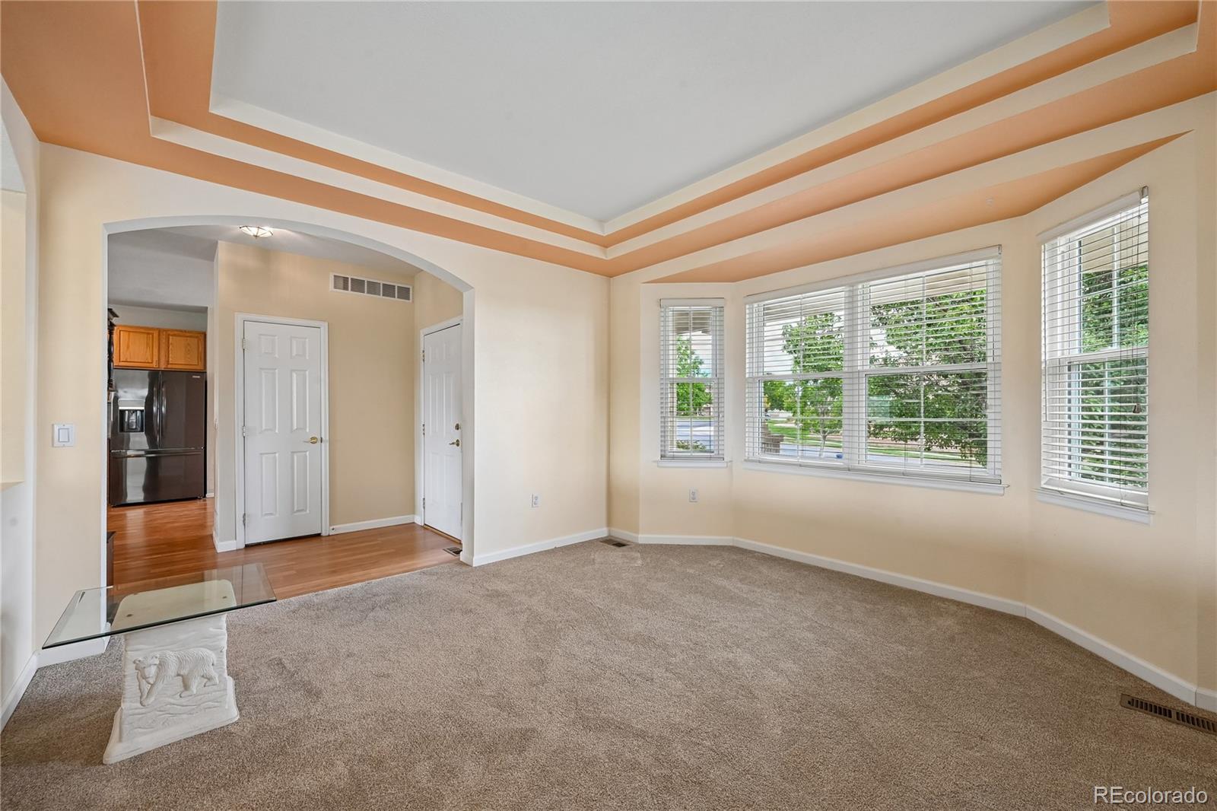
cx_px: 608
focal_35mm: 14
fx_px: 473
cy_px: 406
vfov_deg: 81.2
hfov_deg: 104.3
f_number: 10
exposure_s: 1/15
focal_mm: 14
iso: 400
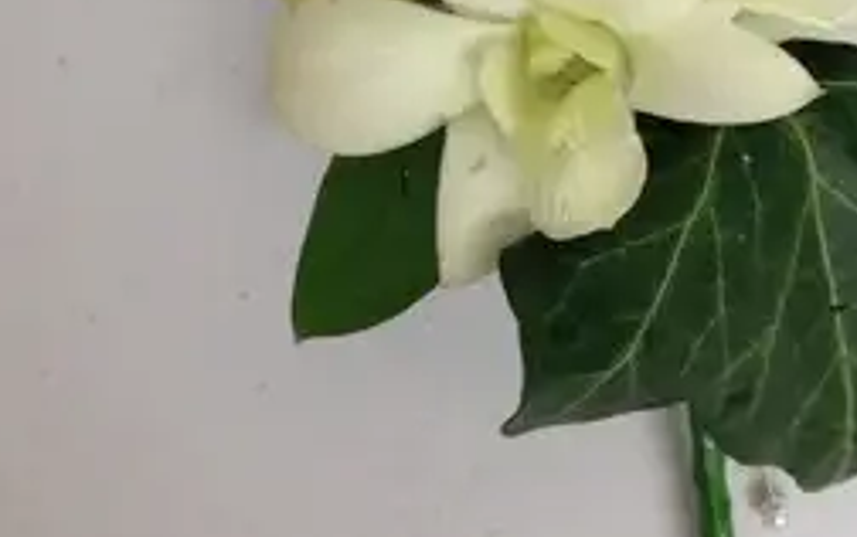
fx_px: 1917
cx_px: 643
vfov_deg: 15.6
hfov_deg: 24.9
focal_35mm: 82
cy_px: -42
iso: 80
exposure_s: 1/20
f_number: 2.4
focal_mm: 4.28
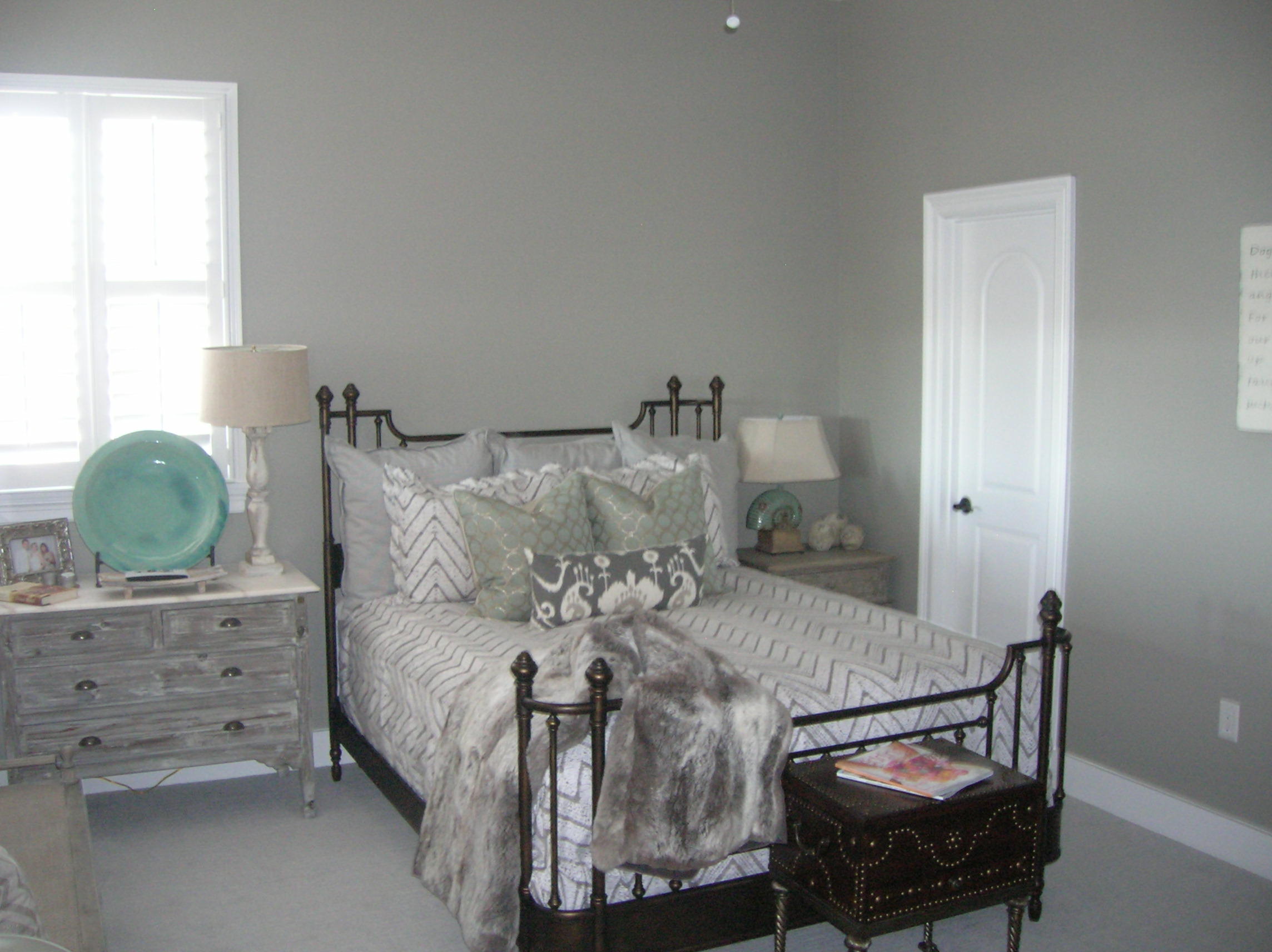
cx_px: 636
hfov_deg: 54.0
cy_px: 476
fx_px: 1248
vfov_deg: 41.7
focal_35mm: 34
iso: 200
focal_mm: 5.7
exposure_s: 1/18.6
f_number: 2.9
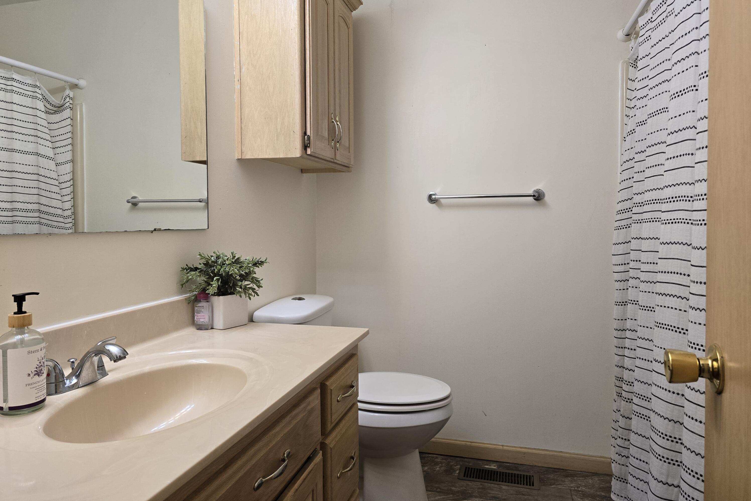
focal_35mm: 24
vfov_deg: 53.1
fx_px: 501
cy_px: 242
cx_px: 377
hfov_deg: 73.7
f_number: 1.7
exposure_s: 1/120
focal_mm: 6.3
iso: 200
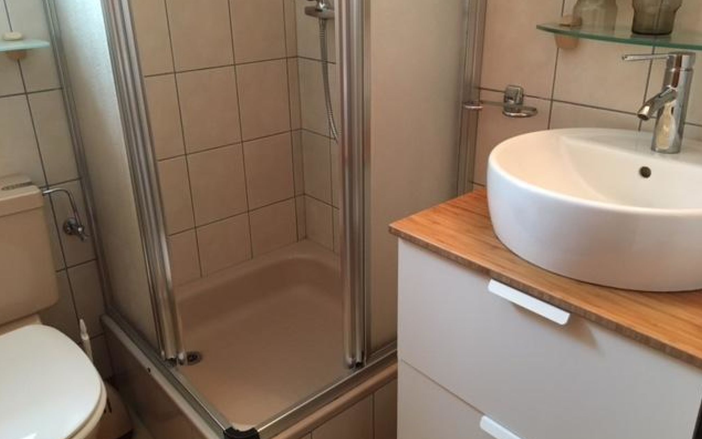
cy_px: 207
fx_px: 593
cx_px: 350
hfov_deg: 61.2
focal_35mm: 31
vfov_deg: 40.6
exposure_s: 1/33
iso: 200
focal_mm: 4.15
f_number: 2.2
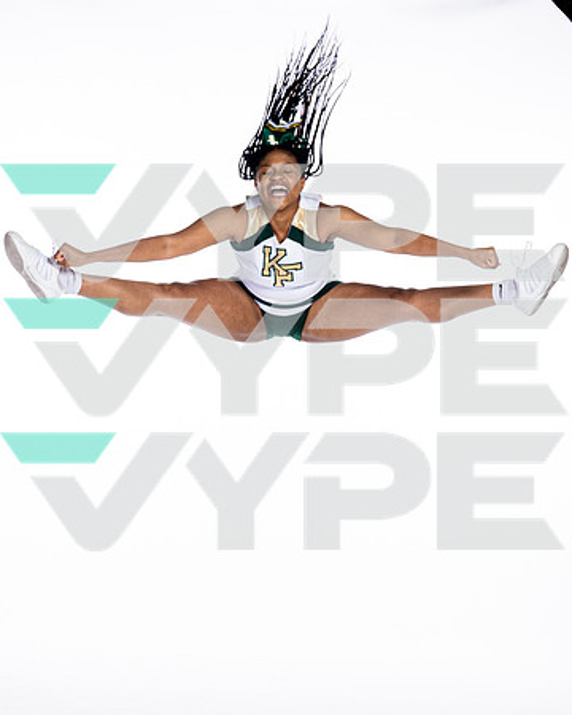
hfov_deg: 16.7
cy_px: 314
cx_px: 288
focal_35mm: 92
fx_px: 1947
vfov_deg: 20.8
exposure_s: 1/250
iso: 400
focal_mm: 54
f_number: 8
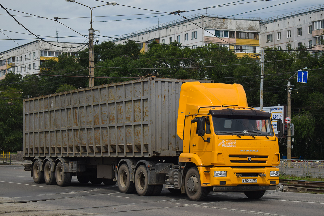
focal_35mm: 82
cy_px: 108
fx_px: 742
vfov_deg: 16.6
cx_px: 162
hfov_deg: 24.6
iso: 100
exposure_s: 1/800
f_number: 6.3
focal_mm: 55
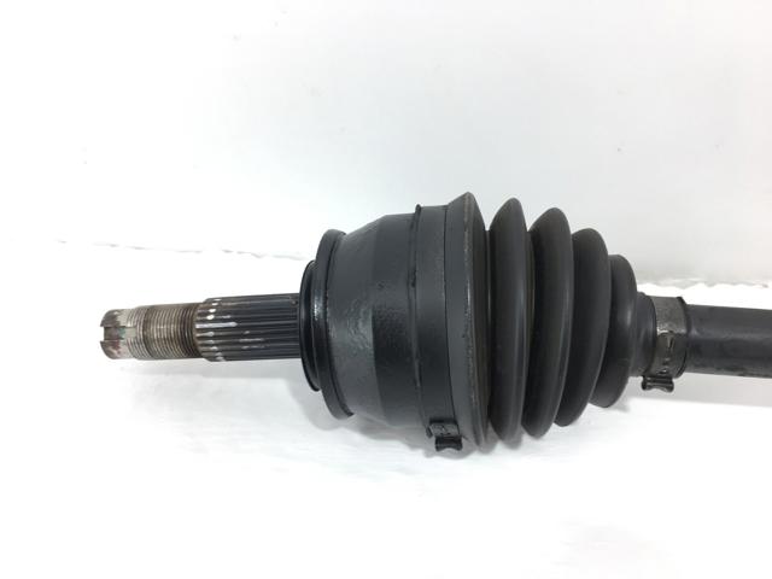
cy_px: 290
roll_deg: +0.0
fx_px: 647
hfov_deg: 61.7
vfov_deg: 48.2
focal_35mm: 29
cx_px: 386
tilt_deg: -39.7
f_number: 2.2
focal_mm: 4.15
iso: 32
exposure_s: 1/100
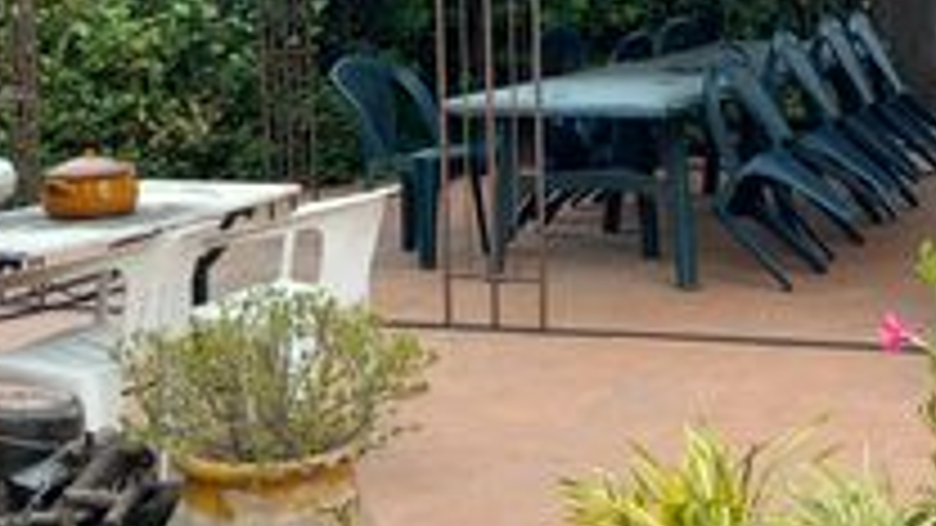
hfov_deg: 24.3
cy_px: 0
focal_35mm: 85
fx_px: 2110
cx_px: 846
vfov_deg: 14.0
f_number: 1.8
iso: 32
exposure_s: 1/100
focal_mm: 4
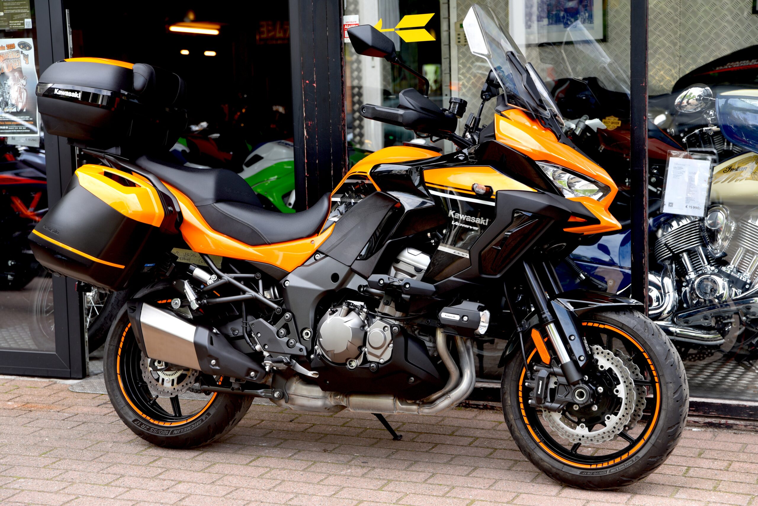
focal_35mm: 66
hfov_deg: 30.5
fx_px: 1390
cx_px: 379
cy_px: 253
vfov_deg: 20.6
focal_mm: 66
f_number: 4.5
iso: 100
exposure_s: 1/80
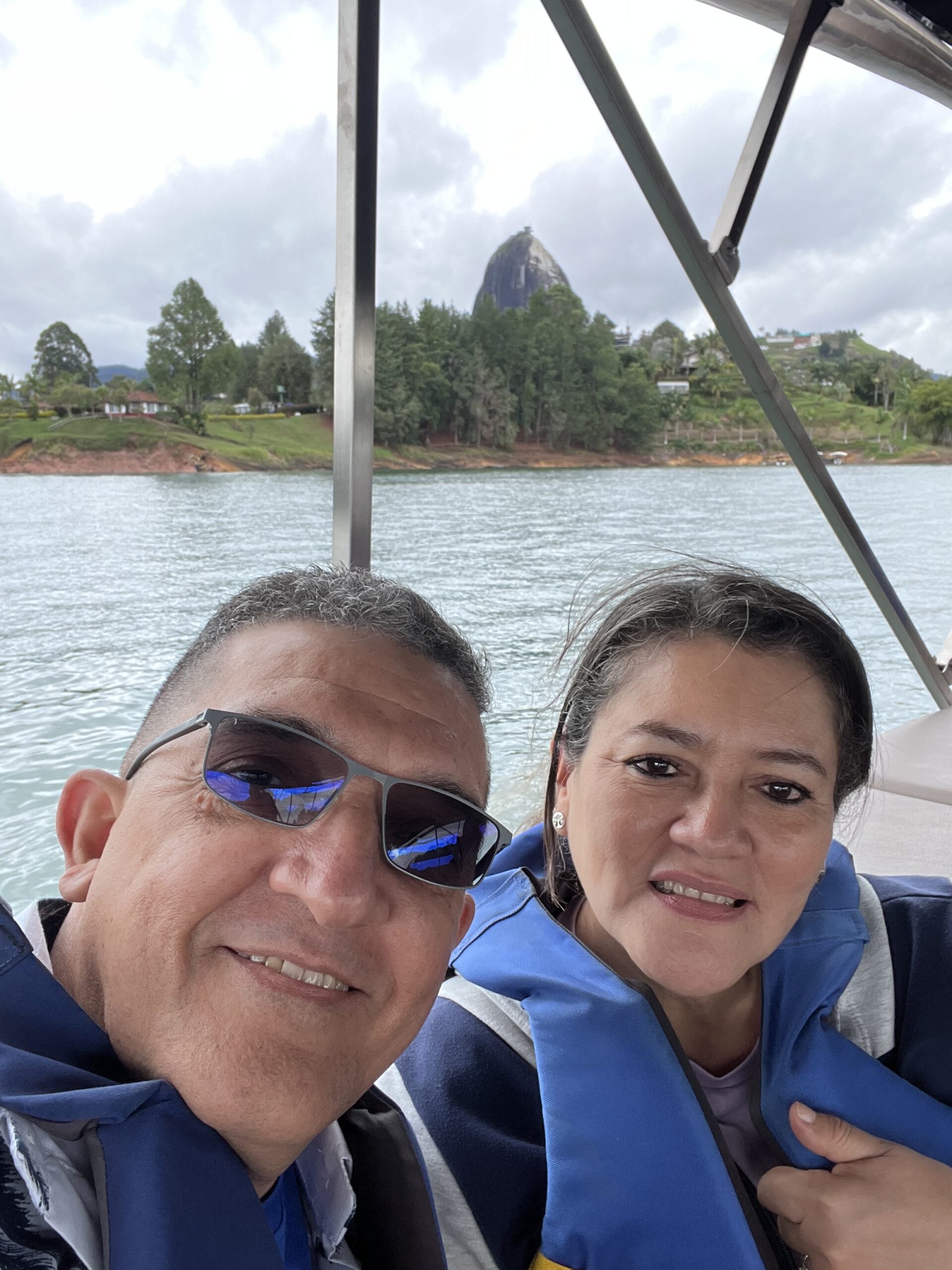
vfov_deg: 60.0
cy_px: 635
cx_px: 476
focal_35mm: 30
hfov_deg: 46.8
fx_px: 1100
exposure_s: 1/131
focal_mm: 2.71
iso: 50
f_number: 2.2
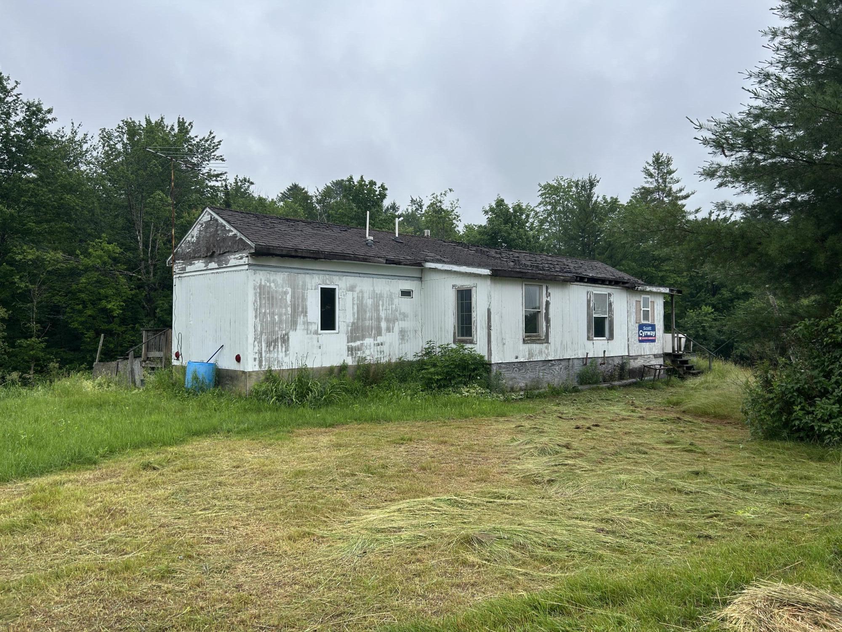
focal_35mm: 26
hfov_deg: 67.3
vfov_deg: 53.1
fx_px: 632
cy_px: 316
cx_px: 421
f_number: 1.5
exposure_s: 1/1135
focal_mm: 5.7
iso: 50
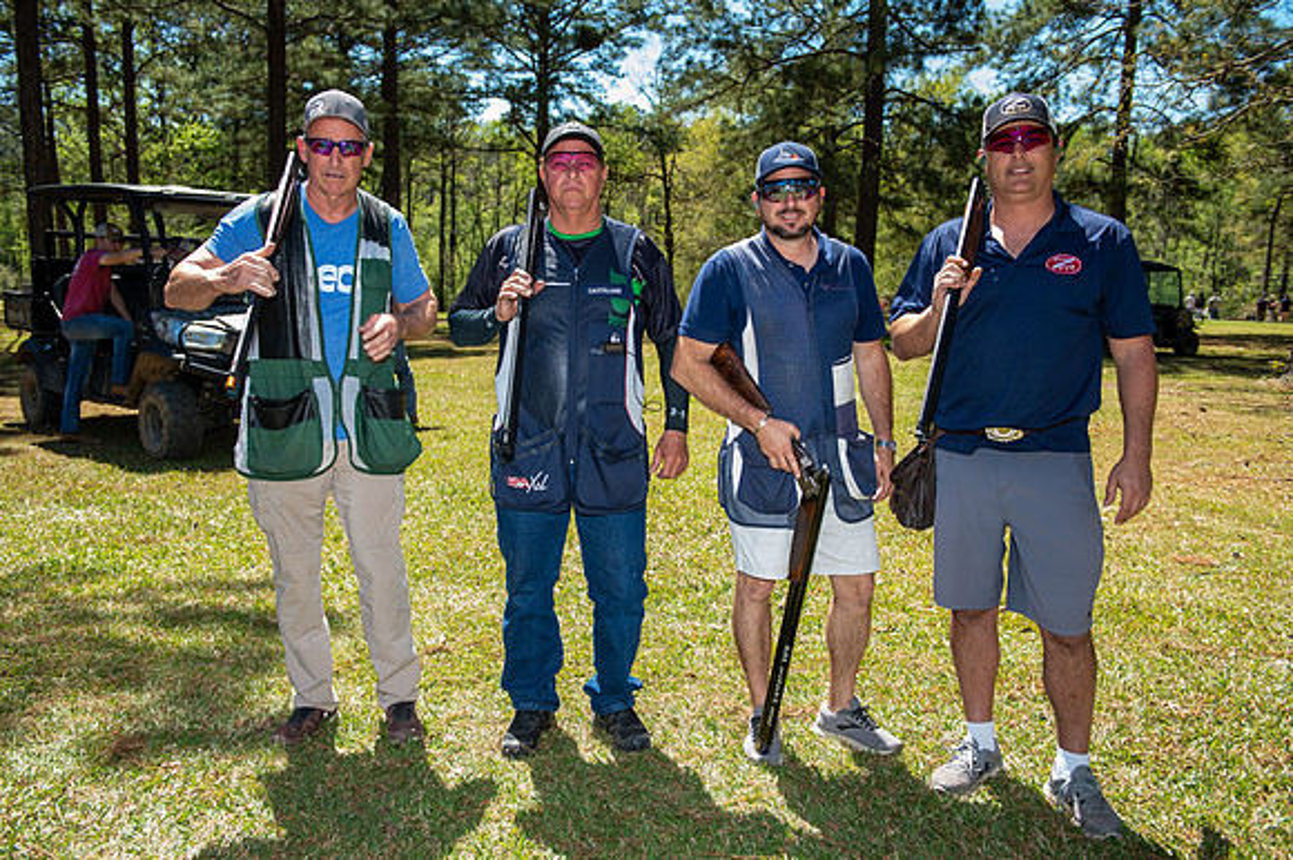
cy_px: 430
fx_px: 1149
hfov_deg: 58.7
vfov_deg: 41.1
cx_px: 646
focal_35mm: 32
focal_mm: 32
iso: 50
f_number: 4.5
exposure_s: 1/160
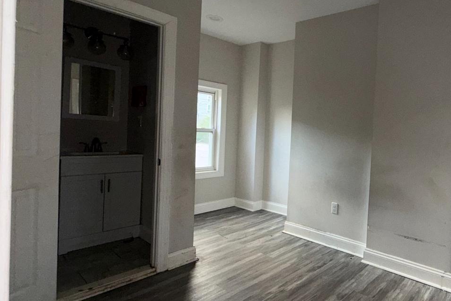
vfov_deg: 57.2
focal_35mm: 22
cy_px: 140
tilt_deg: -0.8
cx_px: 340
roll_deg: -2.0
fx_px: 276
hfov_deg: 72.9
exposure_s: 1/66
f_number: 2.2
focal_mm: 2.22
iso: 100
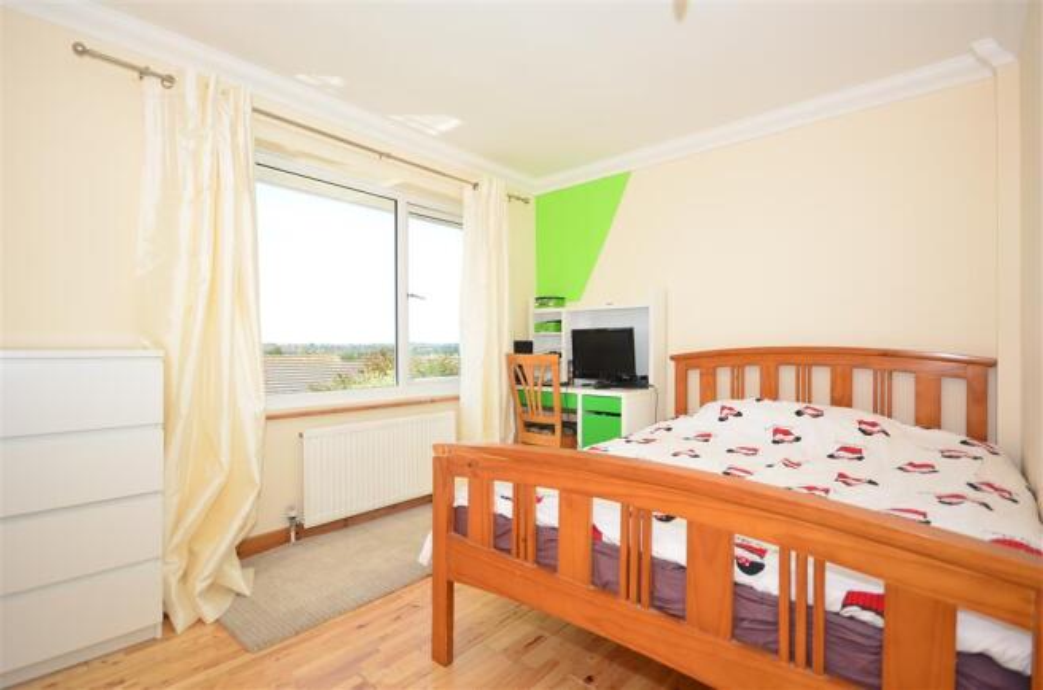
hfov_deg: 90.1
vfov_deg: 67.1
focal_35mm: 18
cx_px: 522
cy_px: 345
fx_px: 520
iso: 200
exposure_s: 1/200
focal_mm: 12
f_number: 5.6
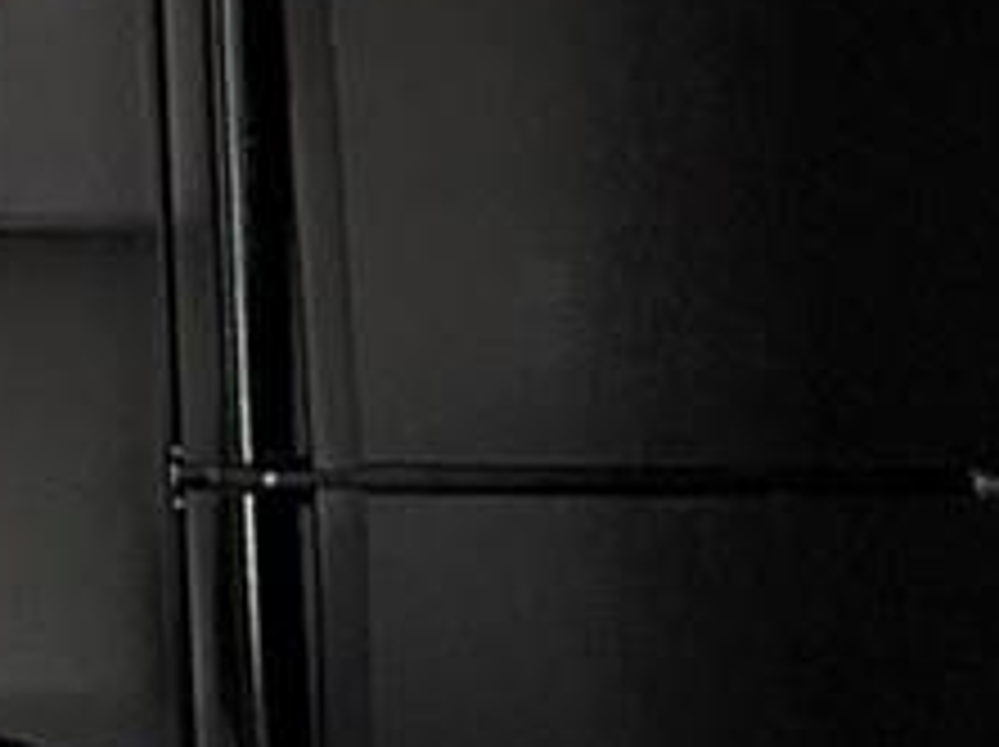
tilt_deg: +4.9
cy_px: 117
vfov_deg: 14.5
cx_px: -1287
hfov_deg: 14.3
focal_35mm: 101
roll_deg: -0.1
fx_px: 2912
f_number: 2.2
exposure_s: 1/120
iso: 200
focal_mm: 2.22
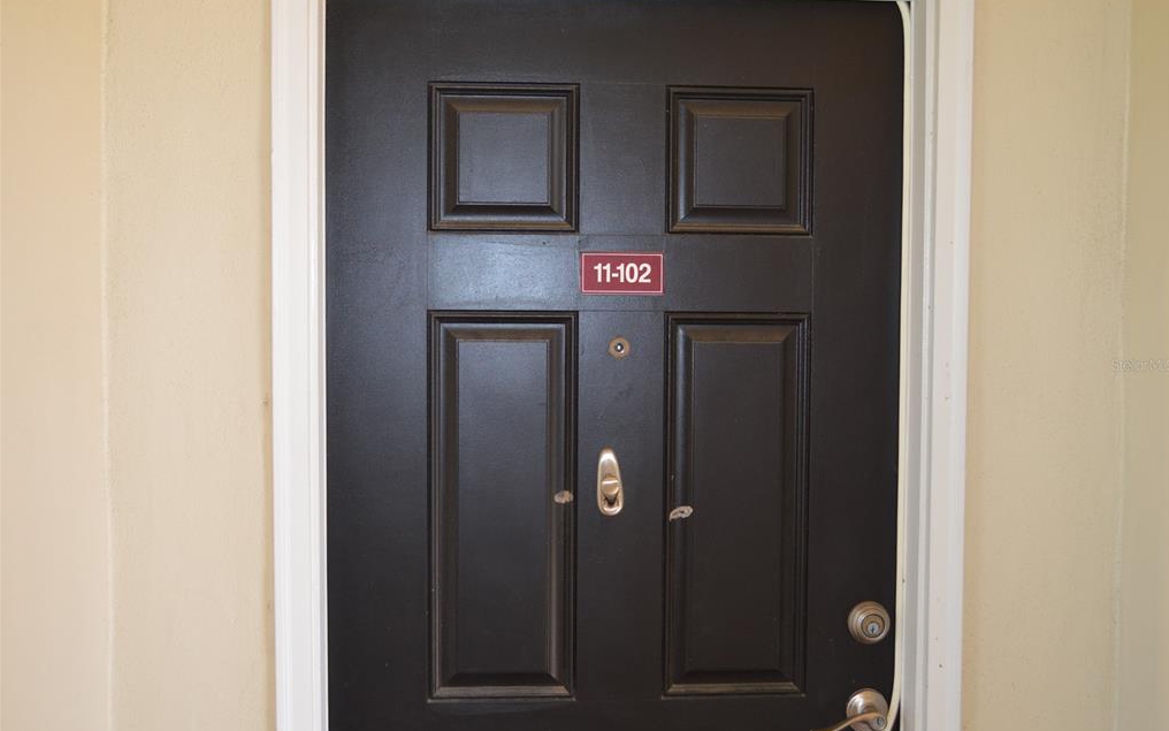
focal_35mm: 40
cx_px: 588
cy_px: 365
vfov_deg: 32.0
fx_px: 1274
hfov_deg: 49.3
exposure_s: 1/60
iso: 450
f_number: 4.2
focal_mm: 26
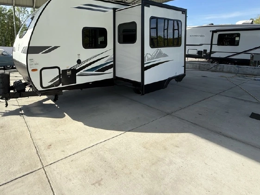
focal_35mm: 20
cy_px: 58
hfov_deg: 79.3
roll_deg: +1.0
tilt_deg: -3.5
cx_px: 89
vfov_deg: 63.5
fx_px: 150
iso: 64
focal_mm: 2.22
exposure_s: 1/1211
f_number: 2.2
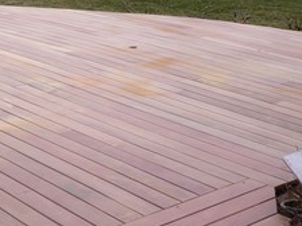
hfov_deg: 24.7
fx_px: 680
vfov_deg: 18.9
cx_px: 73
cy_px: 130
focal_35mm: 78
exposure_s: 1/250
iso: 80
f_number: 2.8
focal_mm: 5.8
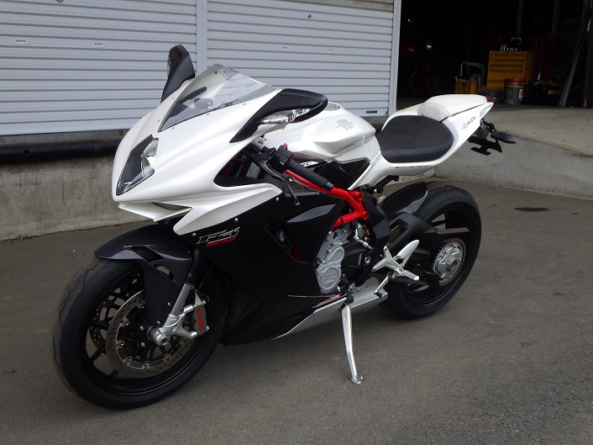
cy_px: 222
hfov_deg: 44.8
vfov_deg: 34.3
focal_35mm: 42
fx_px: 719
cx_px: 296
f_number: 5
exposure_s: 1/250
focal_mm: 7.5
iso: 125
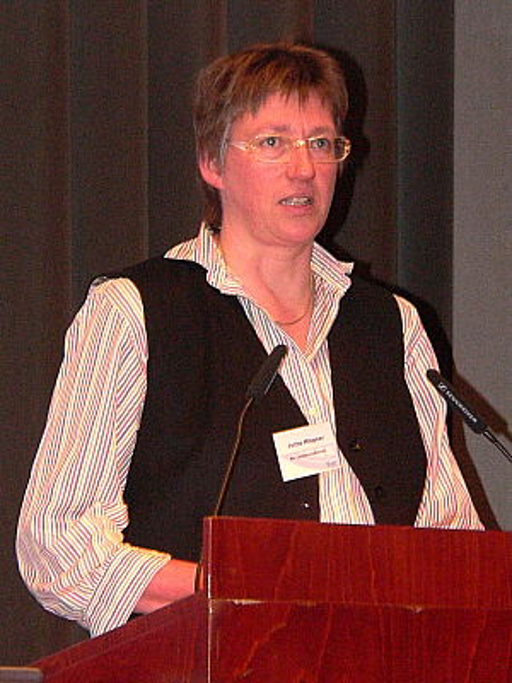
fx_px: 4930
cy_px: 342
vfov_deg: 7.9
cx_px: 256
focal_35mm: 250
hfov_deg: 5.9
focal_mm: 41.7
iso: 400
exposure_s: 1/60
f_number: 2.8
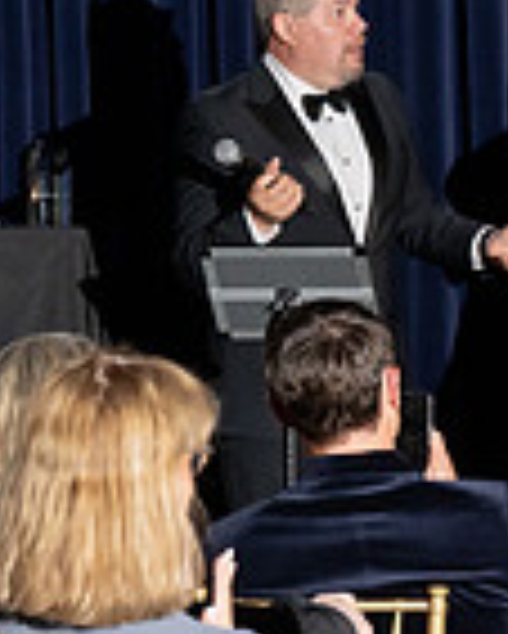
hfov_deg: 5.9
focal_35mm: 255
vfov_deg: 7.6
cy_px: 416
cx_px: 949
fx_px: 4787
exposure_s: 1/200
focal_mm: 66
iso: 2500
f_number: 5
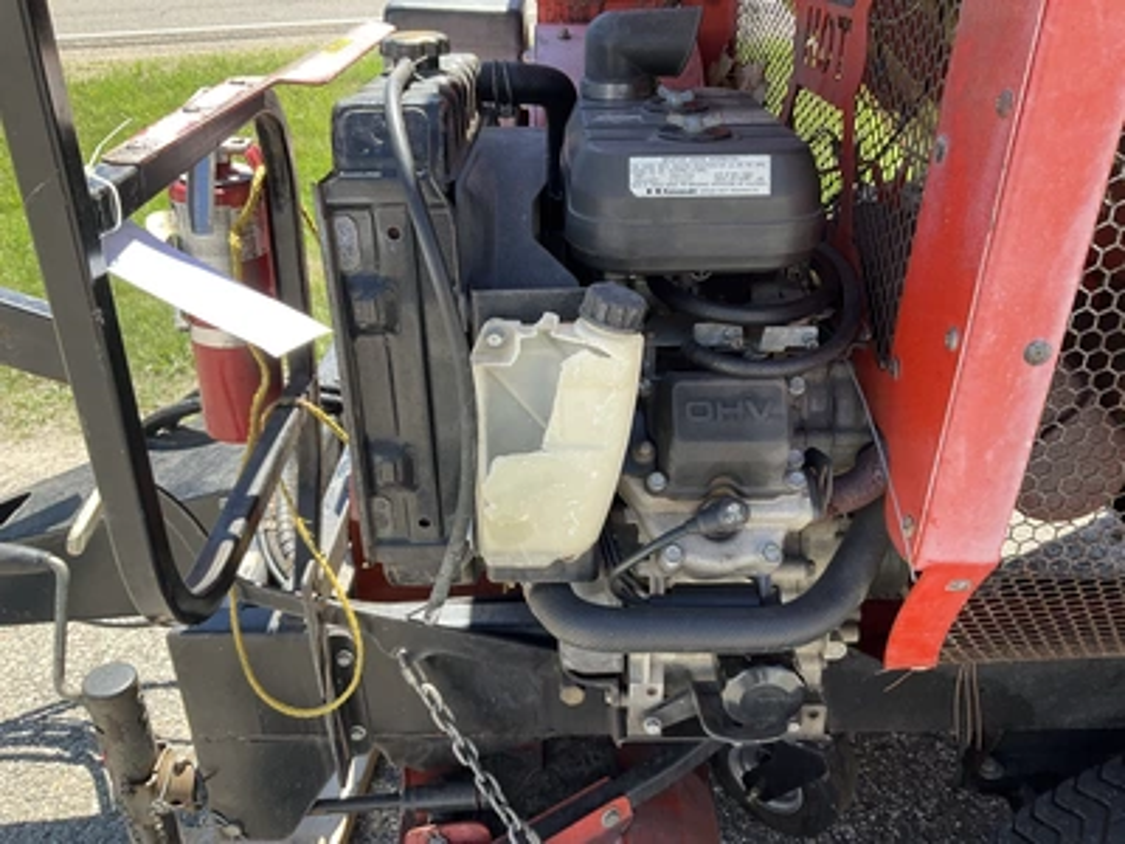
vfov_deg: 48.2
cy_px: 422
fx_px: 942
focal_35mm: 29
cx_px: 562
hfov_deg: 61.7
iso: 25
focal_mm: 3
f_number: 1.8
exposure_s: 1/262
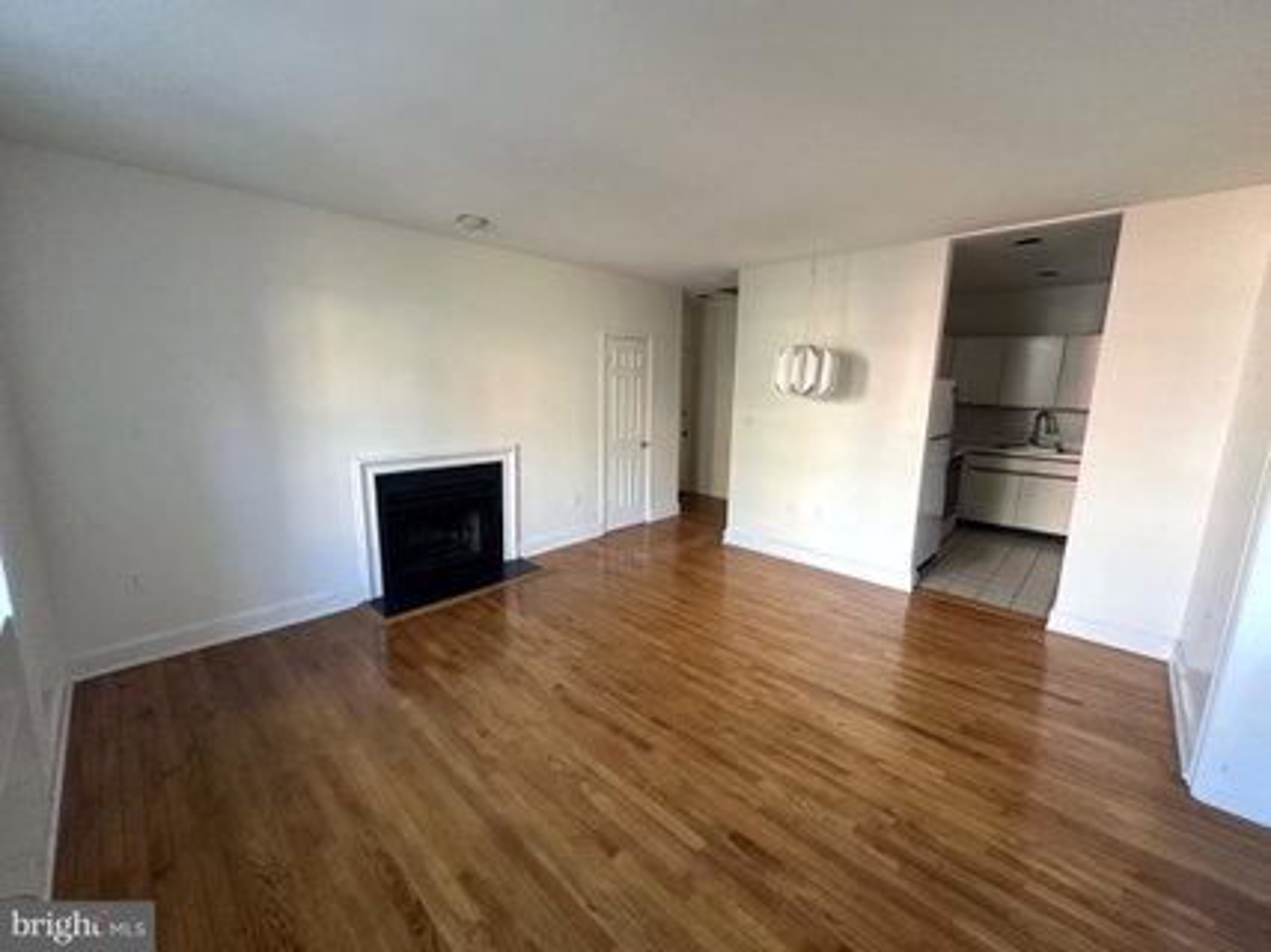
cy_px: 476
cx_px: 636
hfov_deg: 102.1
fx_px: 514
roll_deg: -1.1
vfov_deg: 85.6
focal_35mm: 14
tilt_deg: -11.0
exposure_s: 1/64
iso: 320
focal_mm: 2.22
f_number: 2.2
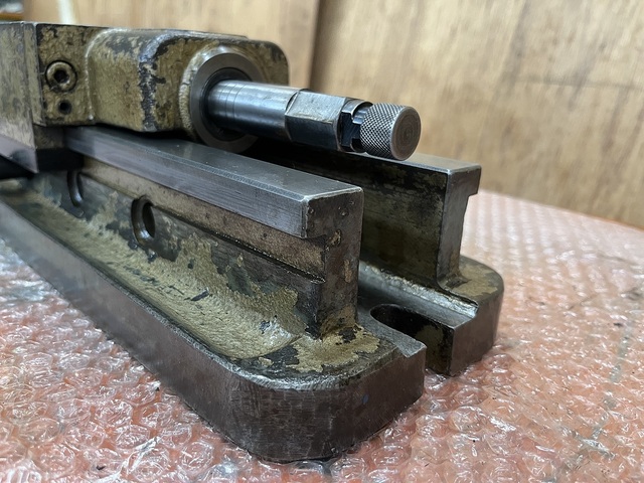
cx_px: 322
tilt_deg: -20.1
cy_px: 242
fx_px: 484
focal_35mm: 26
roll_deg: -2.4
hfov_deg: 67.3
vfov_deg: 53.1
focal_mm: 5.1
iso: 250
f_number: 1.6
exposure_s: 1/60
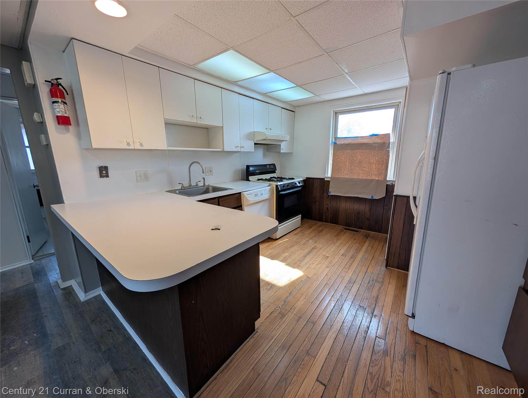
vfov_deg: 94.6
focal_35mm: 12
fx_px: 183
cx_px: 264
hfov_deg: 110.5
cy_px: 199
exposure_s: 1/181
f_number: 1.7
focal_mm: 2.02
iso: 48
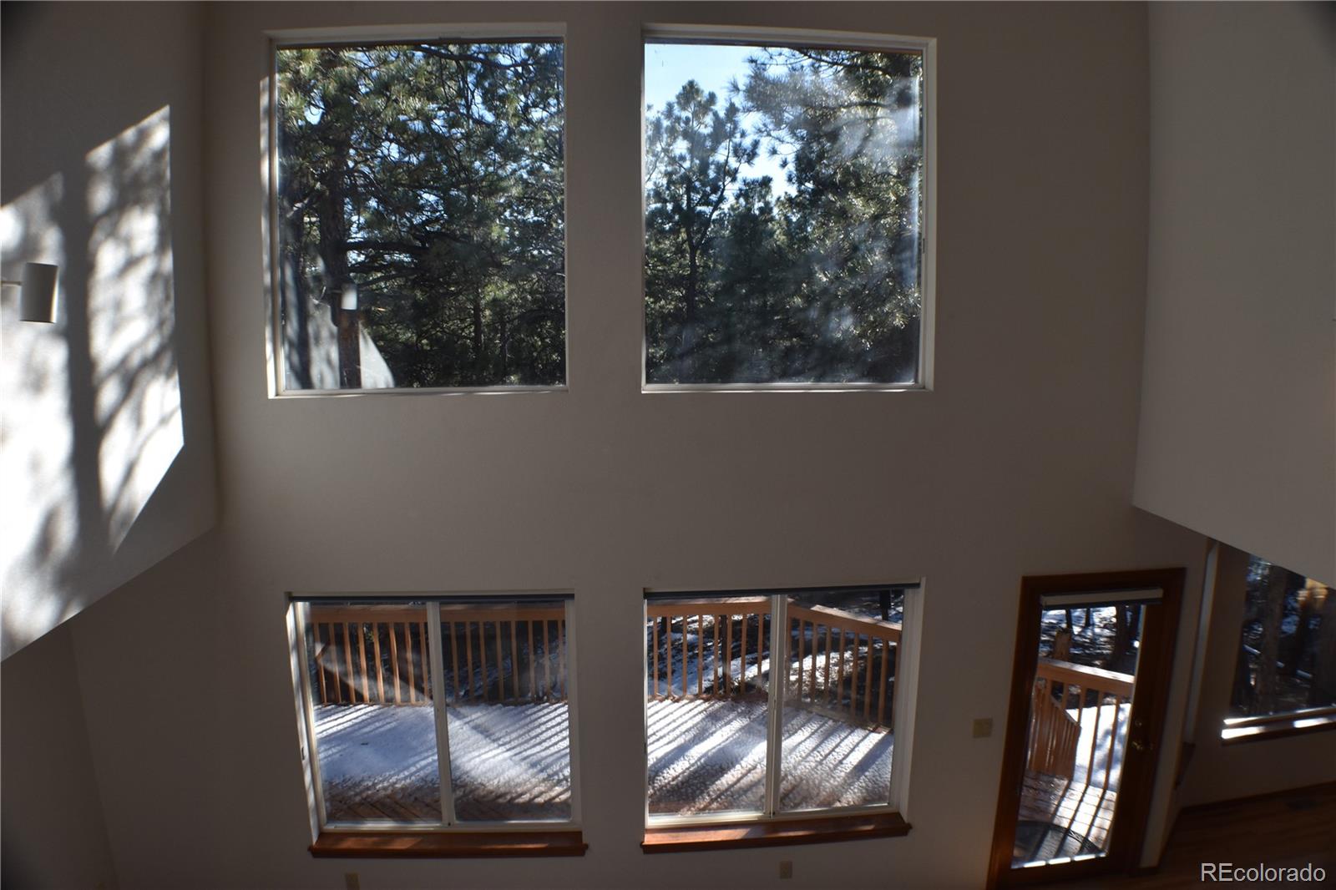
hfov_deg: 57.2
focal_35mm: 33
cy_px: 445
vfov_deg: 40.0
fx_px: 1224
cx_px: 668
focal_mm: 22
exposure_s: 1/250
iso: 360
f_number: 8
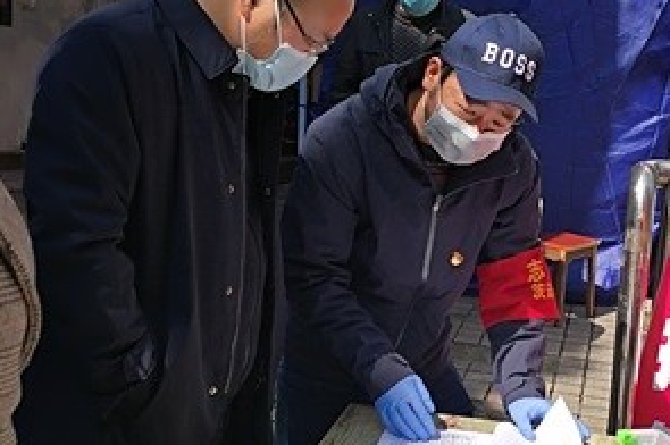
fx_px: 1134
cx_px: 470
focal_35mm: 61
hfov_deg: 32.5
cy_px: 263
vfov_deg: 22.2
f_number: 2.2
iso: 50
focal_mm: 3.95
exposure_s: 1/1302
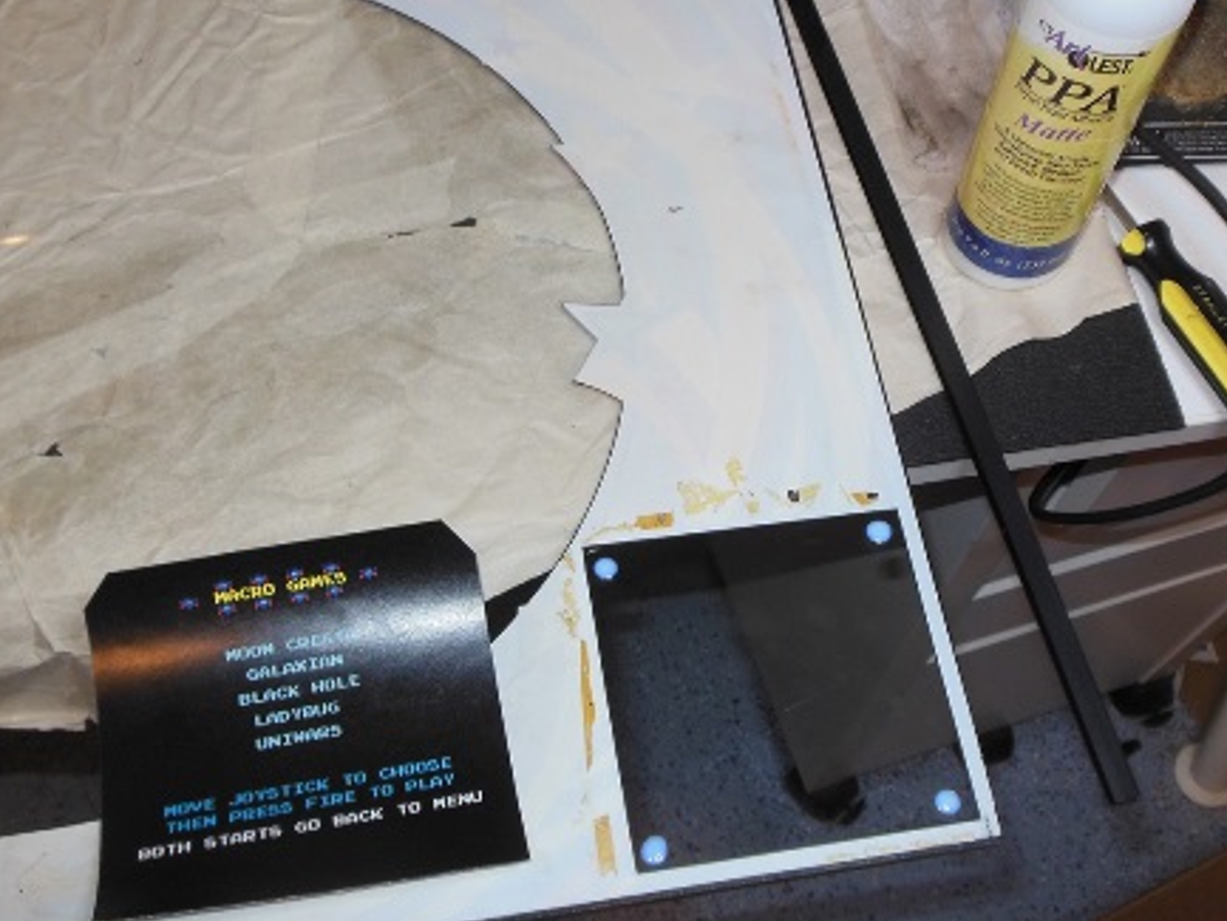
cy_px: 473
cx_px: 609
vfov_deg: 46.8
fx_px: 1064
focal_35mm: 30
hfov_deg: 59.9
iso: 125
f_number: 3.3
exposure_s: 1/30
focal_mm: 5.2
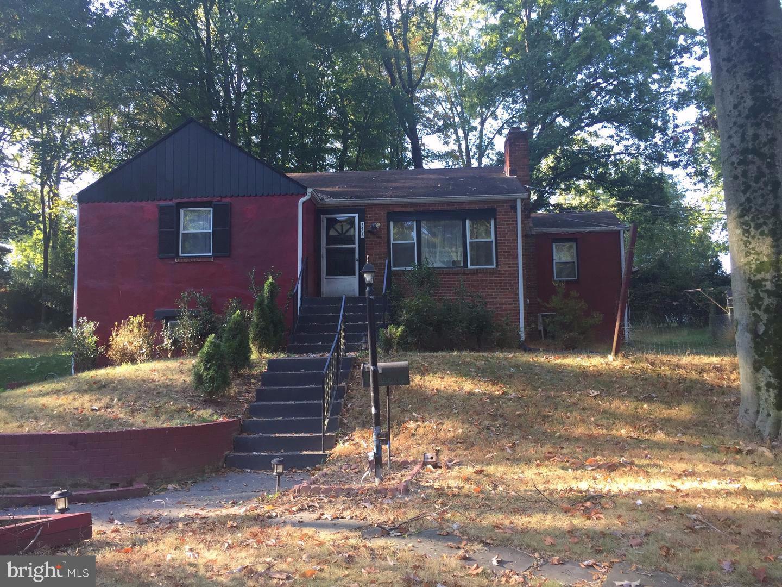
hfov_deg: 61.7
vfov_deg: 48.2
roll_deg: +0.3
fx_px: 655
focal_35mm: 29
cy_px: 294
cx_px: 391
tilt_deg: +6.6
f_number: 2.2
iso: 50
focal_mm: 4.15
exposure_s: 1/120
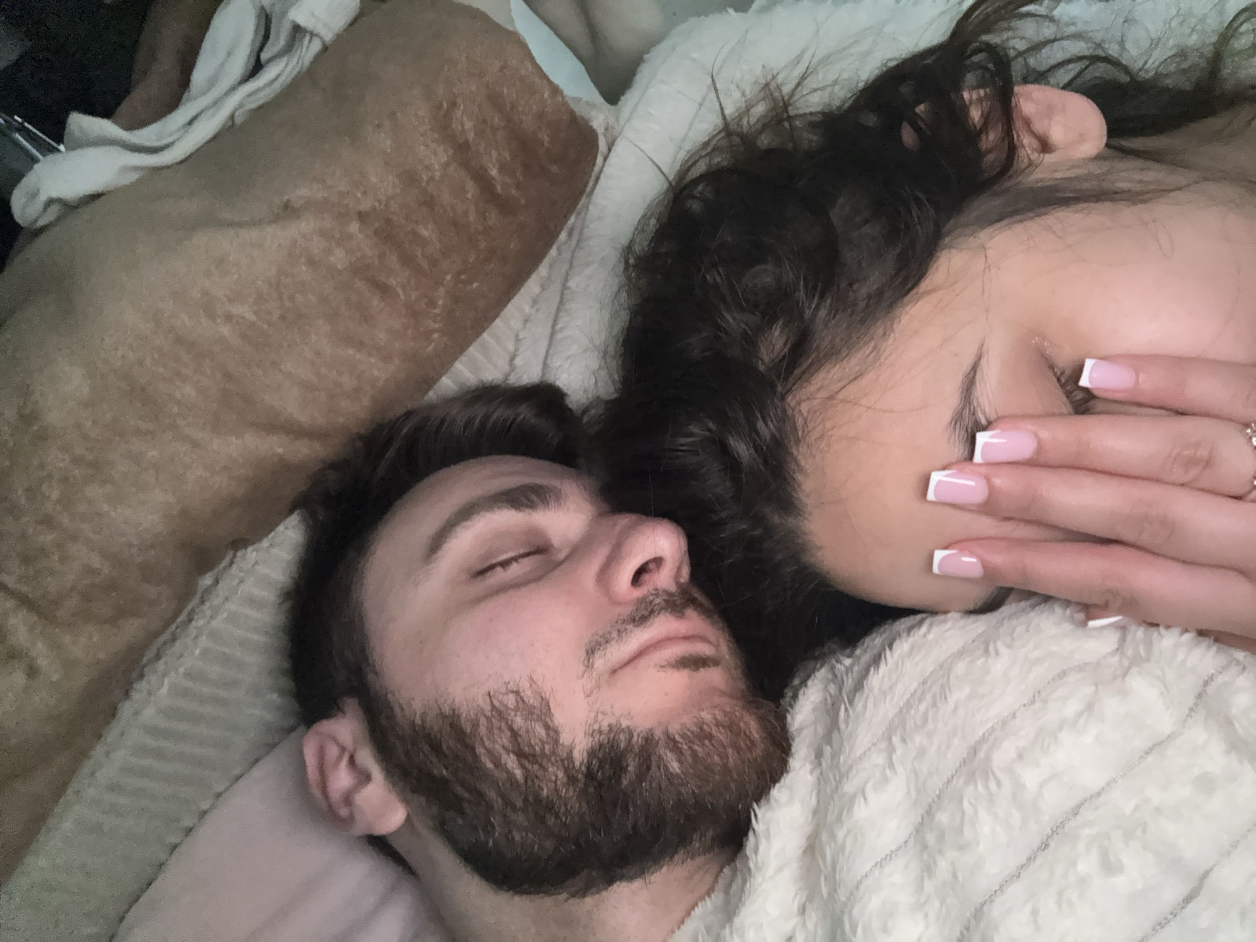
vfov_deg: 58.9
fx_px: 835
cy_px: 471
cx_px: 628
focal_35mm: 23
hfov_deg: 73.9
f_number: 1.9
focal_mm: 2.69
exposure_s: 1/30
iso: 320
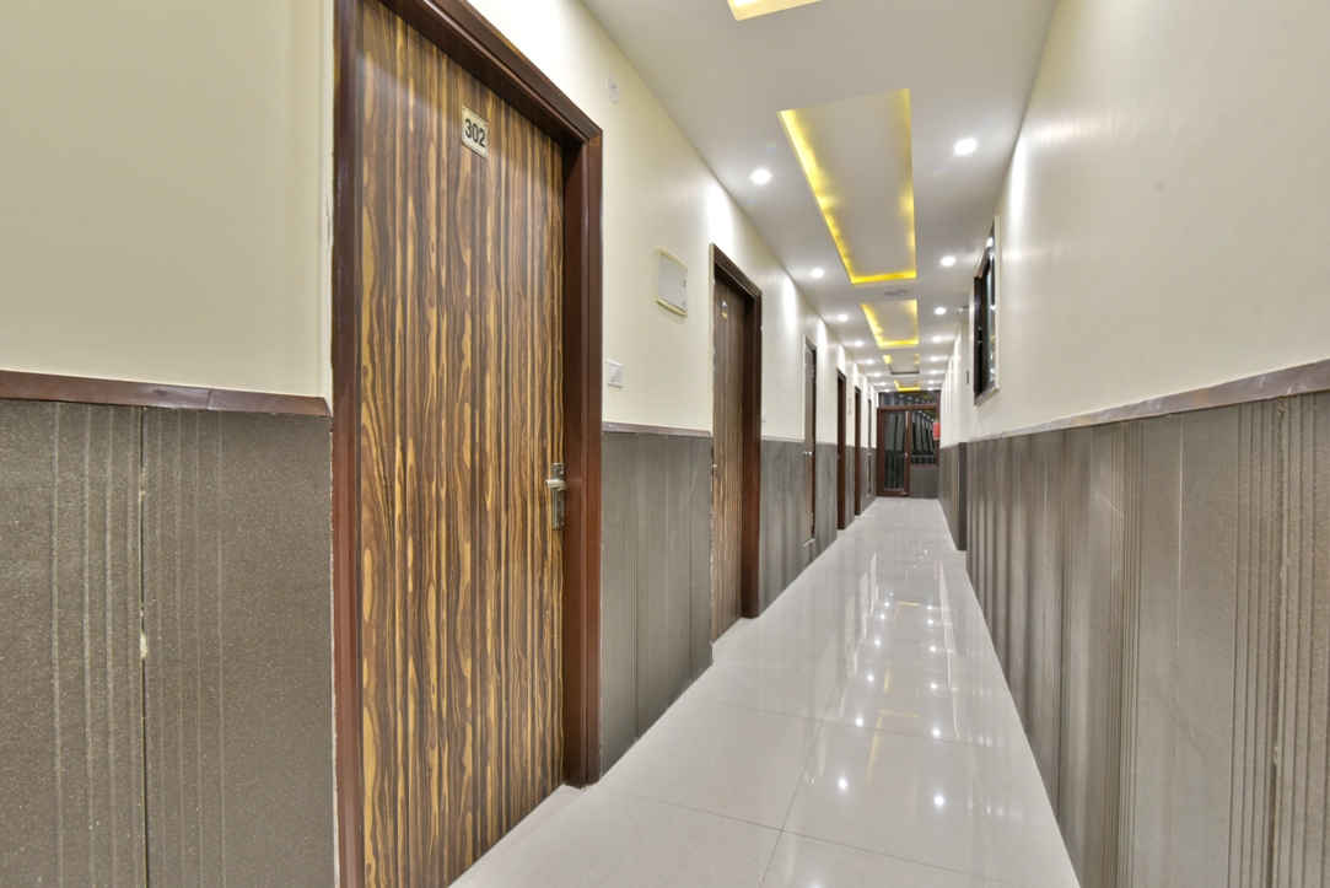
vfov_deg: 73.8
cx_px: 665
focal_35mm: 16
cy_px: 444
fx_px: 591
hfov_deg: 96.7
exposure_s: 1/13
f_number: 8
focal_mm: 16
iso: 1000
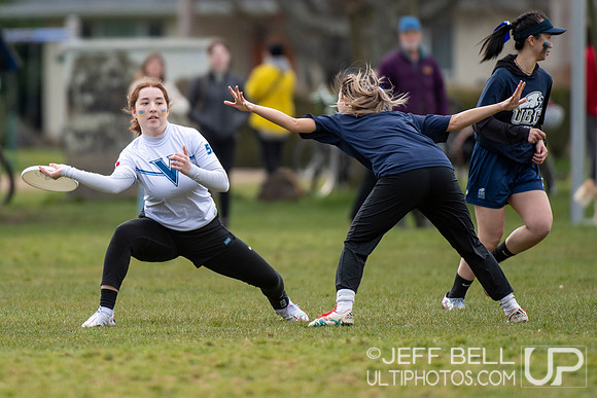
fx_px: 13446
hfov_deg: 2.5
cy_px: 129
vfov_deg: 1.7
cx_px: 194
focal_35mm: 811
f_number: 4
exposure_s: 1/1250
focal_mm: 400
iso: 450
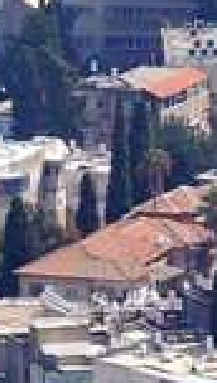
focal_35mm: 835
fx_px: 8504
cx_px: -313
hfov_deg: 1.5
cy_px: -6
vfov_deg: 2.6
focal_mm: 90
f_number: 8
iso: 200
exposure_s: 1/800
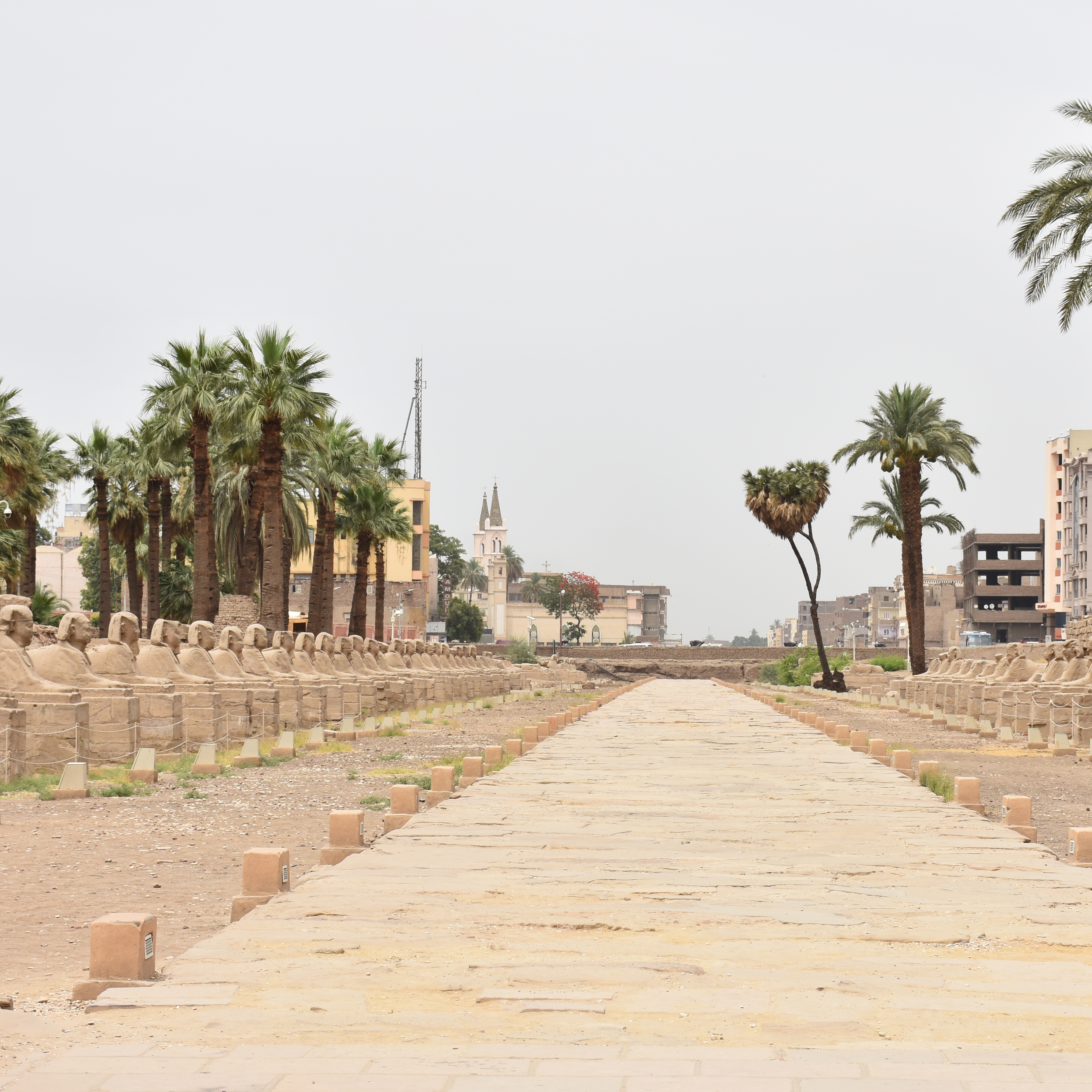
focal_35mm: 89
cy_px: 581
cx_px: 622
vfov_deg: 19.5
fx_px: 3176
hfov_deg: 19.5
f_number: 8
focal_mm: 42
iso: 140
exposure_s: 1/500
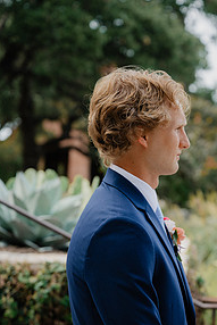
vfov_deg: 18.5
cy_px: 228
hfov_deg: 12.4
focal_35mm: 110
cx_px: 169
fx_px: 993
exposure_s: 1/160
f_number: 3.5
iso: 64
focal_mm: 70
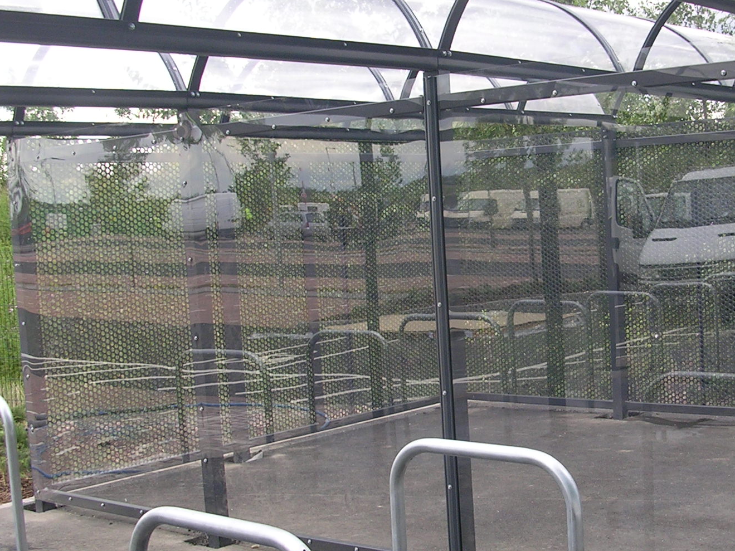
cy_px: 296
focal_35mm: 59
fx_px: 1253
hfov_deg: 32.4
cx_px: 503
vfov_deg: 24.8
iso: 50
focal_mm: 5.8
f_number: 2.8
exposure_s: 1/187
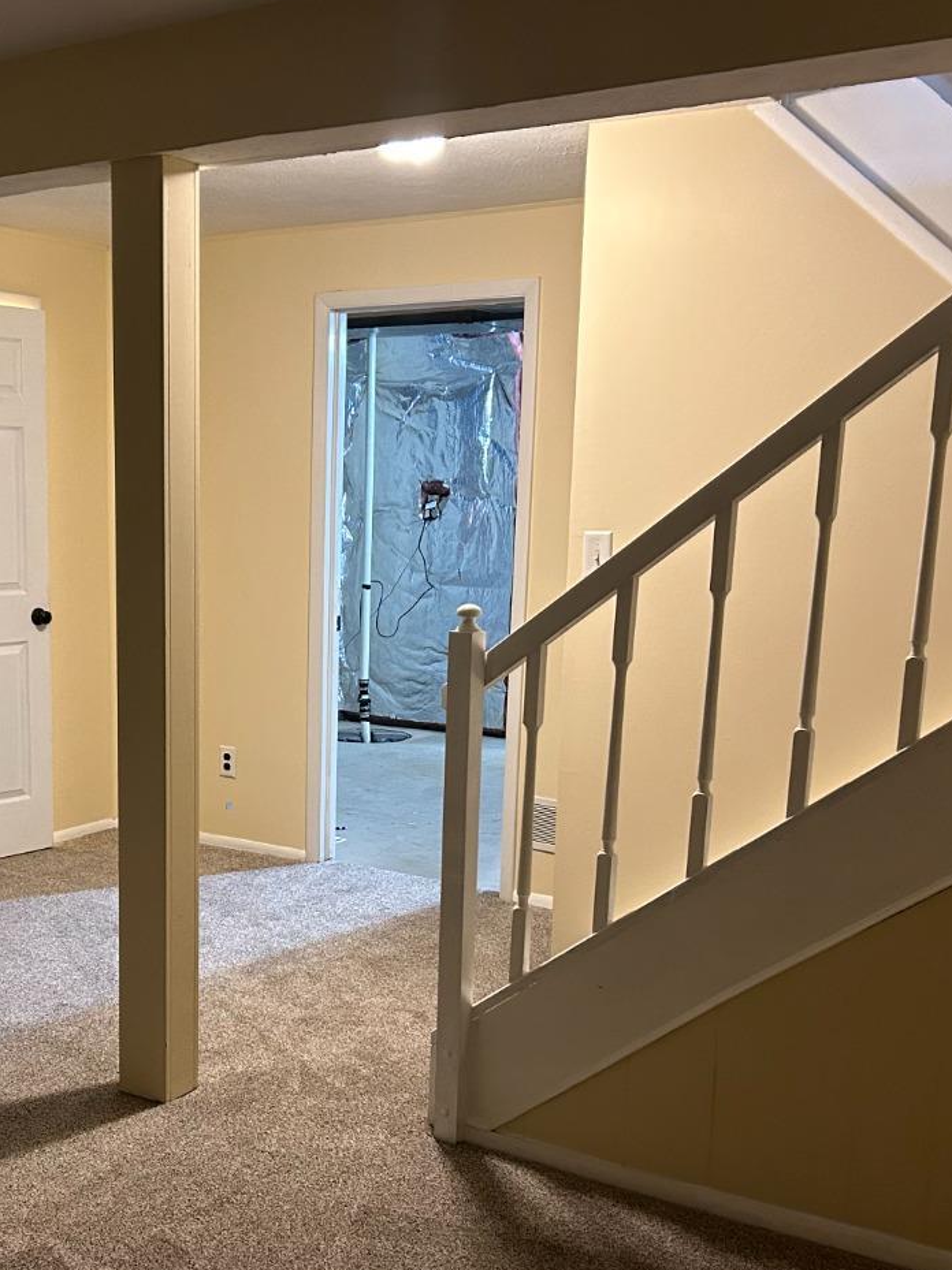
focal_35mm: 42
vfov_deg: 44.6
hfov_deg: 33.7
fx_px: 1541
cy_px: 747
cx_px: 257
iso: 320
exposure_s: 1/60
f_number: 1.5
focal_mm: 5.7
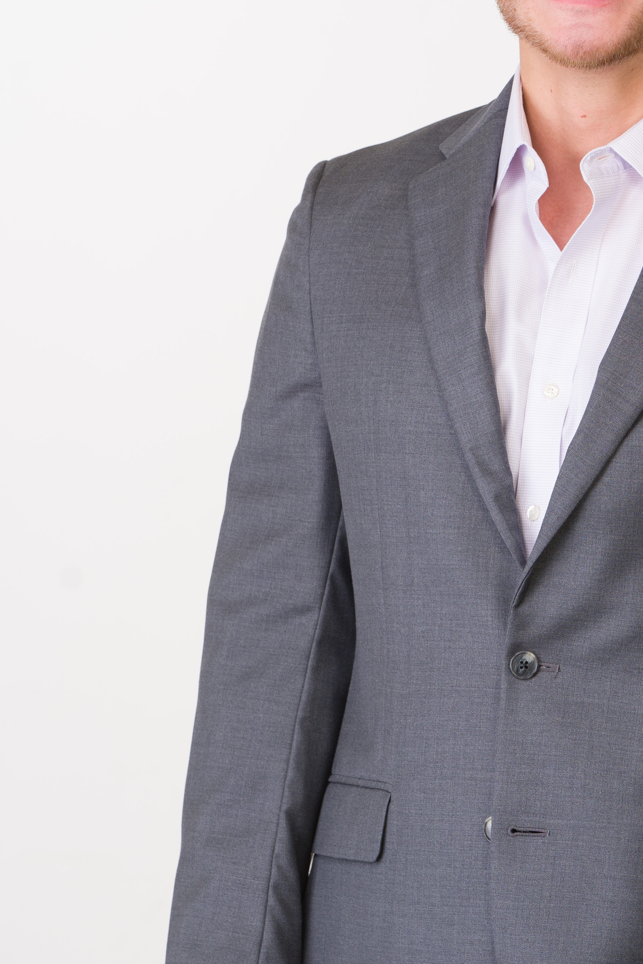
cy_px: 401
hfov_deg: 5.0
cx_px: 598
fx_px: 7288
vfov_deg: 7.6
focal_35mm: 272
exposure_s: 1/125
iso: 200
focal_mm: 135
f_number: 7.1
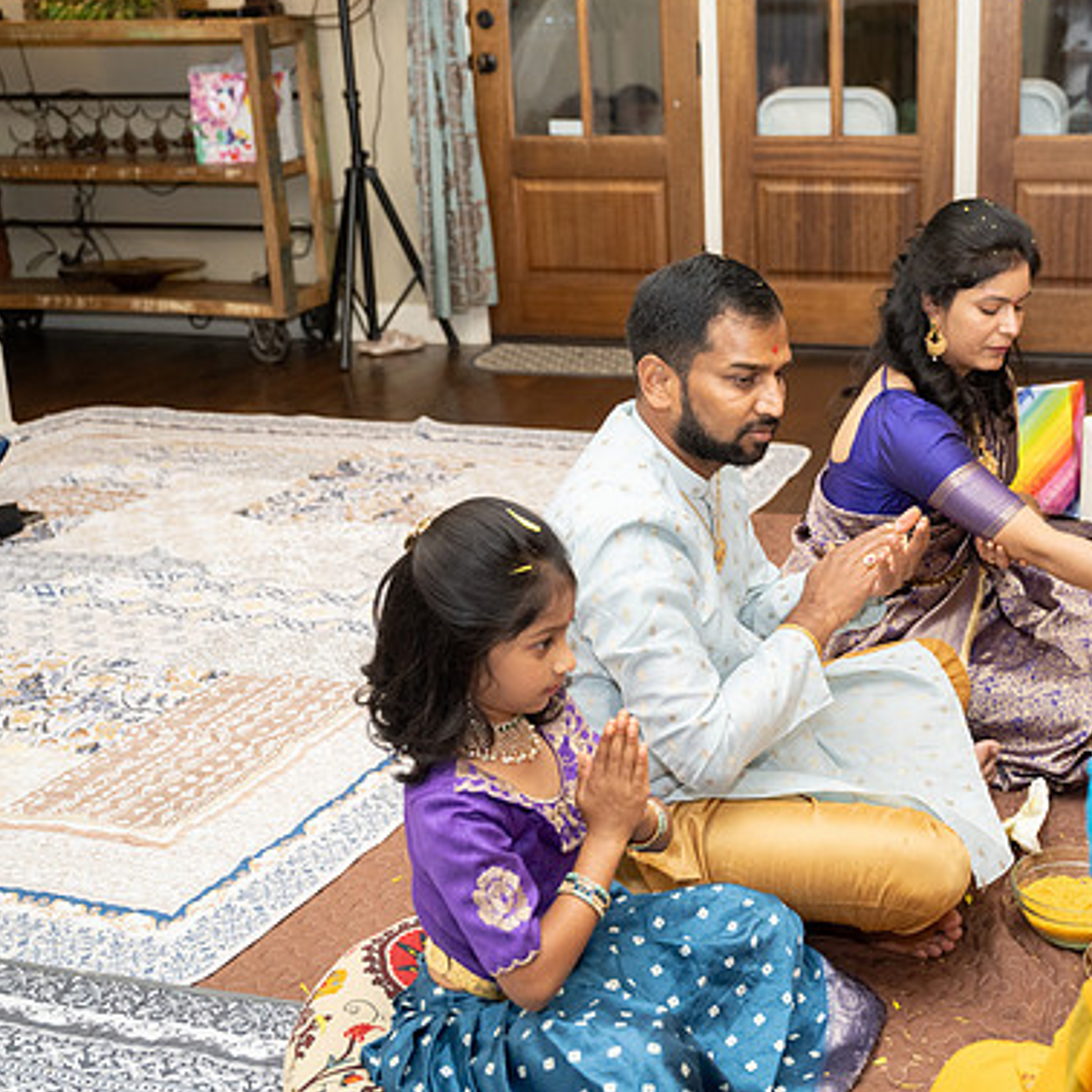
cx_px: 760
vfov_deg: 36.1
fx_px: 1677
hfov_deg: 35.6
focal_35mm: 47
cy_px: 542
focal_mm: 35
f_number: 3.2
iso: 1000
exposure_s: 1/160
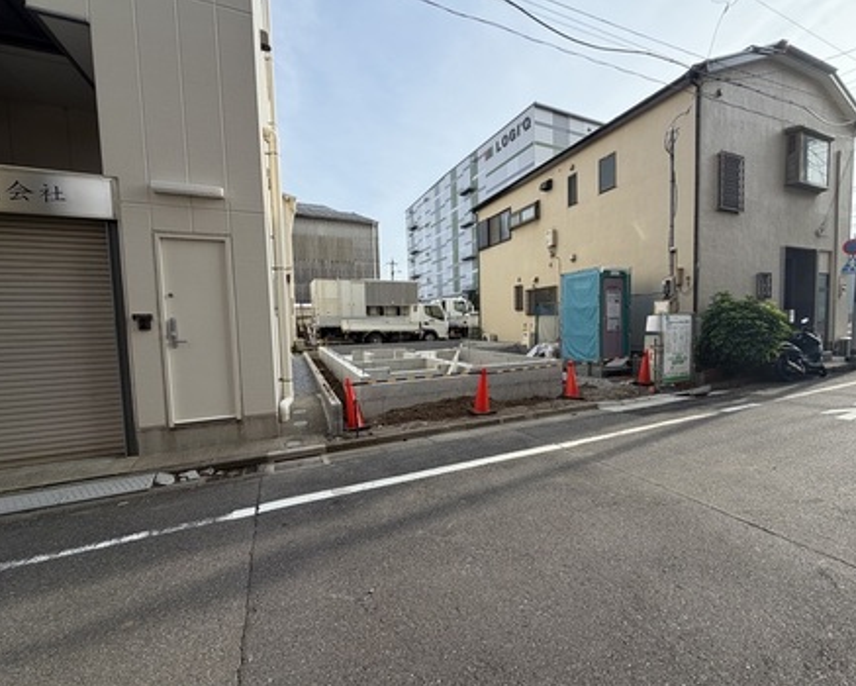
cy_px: 345
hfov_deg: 96.6
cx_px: 458
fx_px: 380
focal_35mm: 15
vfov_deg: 84.1
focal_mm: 2.22
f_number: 2.2
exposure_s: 1/613
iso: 40
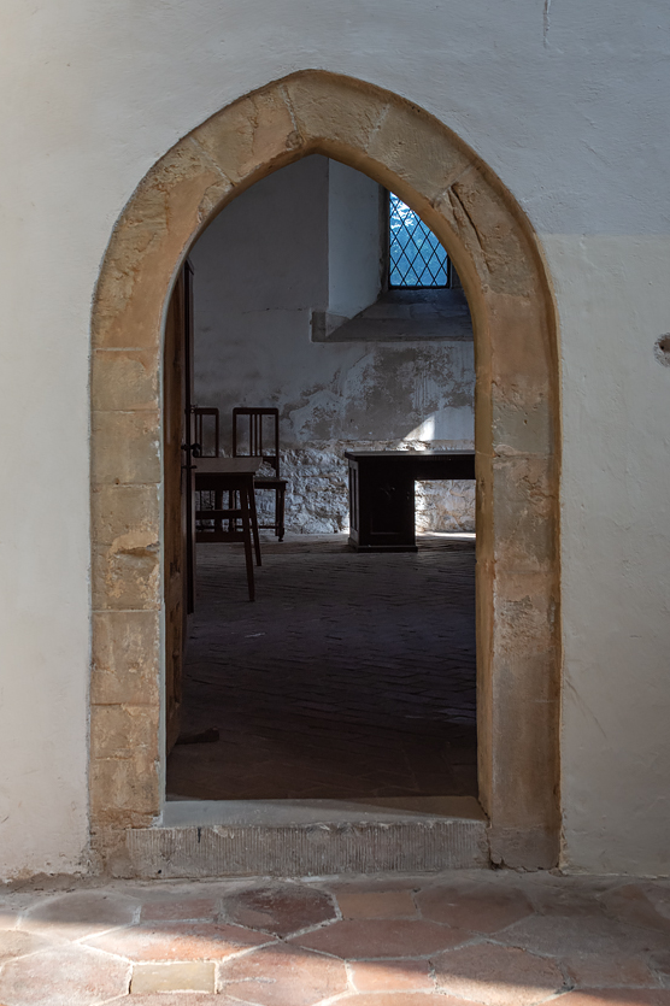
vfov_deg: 36.3
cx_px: 324
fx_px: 1537
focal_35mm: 55
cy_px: 504
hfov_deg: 24.6
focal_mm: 34
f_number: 7.1
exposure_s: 1/200
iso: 560
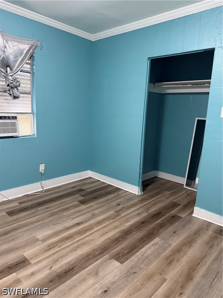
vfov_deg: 71.6
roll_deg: -3.0
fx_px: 206
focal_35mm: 24
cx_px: 112
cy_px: 149
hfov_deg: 56.8
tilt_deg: -10.4
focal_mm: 6.76
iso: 800
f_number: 1.78
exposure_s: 1/60
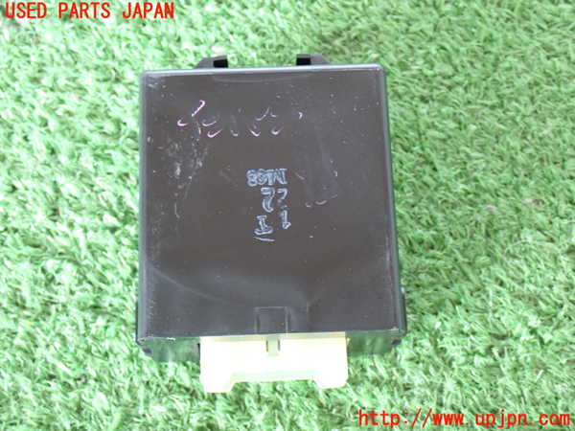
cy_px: 216
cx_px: 288
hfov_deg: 31.2
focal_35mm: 62
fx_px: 1030
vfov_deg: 23.7
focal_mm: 11.09
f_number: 3.6
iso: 800
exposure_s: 1/30
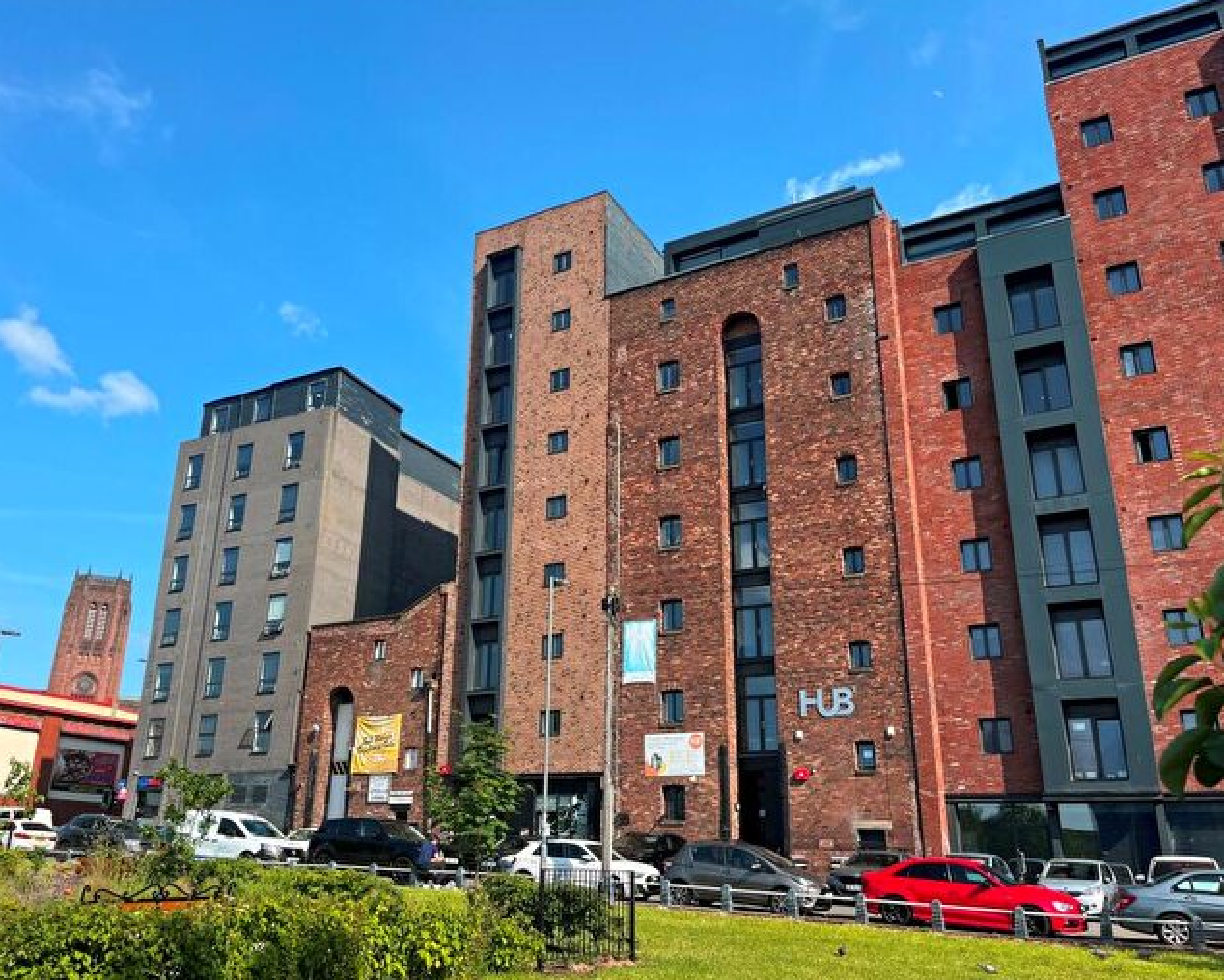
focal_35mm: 28
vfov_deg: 51.6
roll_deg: -1.3
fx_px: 1015
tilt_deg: +18.6
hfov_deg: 62.1
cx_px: 571
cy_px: 499
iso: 50
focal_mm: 5.1
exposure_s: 1/2222
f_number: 1.6
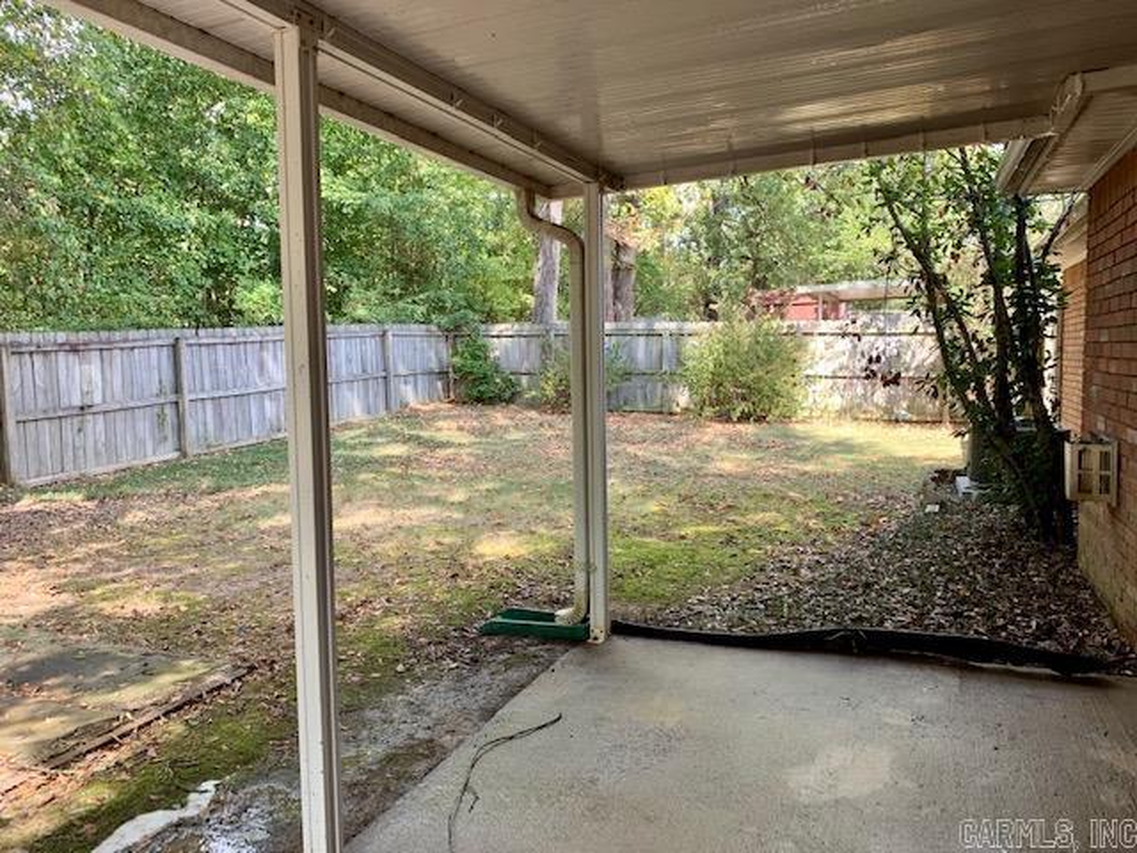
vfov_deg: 53.1
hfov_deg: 67.3
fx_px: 854
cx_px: 568
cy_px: 426
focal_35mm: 26
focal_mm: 4.25
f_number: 1.8
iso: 25
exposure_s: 1/122
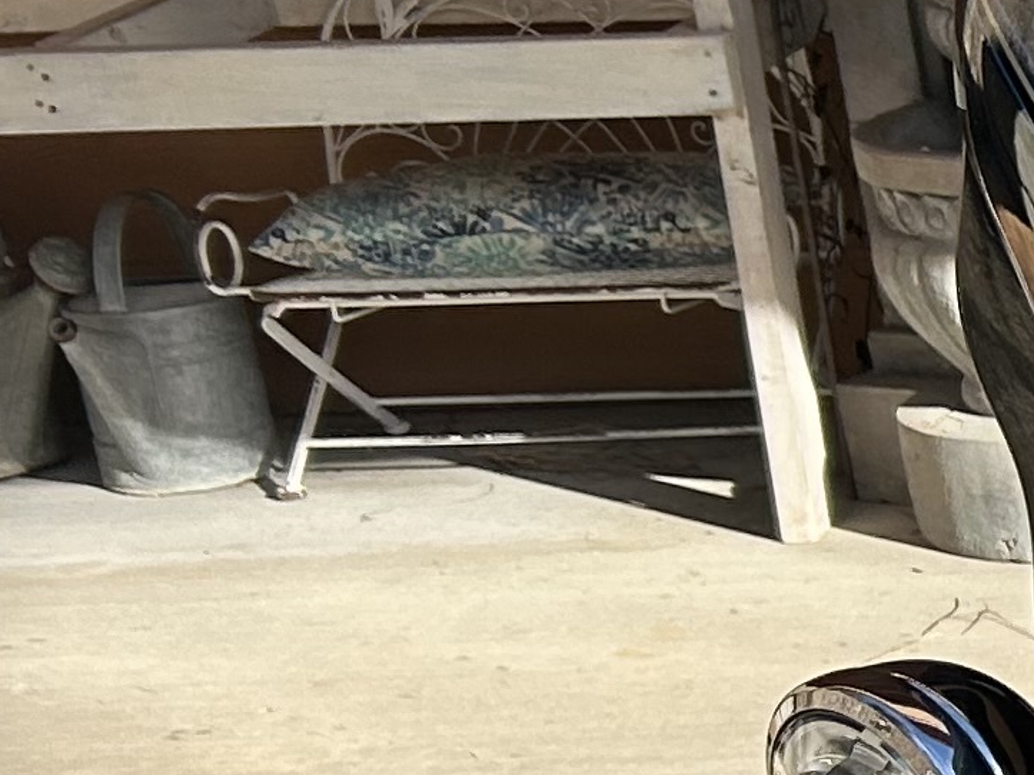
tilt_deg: -22.8
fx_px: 4331
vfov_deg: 10.0
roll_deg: +0.6
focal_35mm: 145
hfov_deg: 11.0
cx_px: 2663
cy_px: 975
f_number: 1.5
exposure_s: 1/1934
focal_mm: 5.7
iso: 50
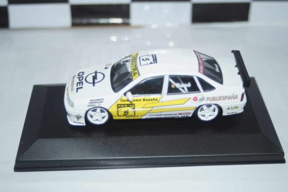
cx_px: 144
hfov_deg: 33.4
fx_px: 480
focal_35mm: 60
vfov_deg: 22.6
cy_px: 96
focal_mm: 40
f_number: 4.5
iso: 125
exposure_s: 1/160
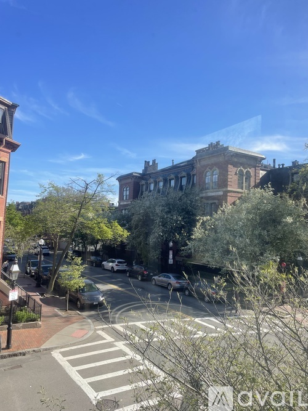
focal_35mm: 26
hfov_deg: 53.0
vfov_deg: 67.3
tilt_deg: +4.6
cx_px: 154
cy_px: 206
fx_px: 309
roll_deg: -2.7
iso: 32
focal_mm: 4.2
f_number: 1.6
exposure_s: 1/1855
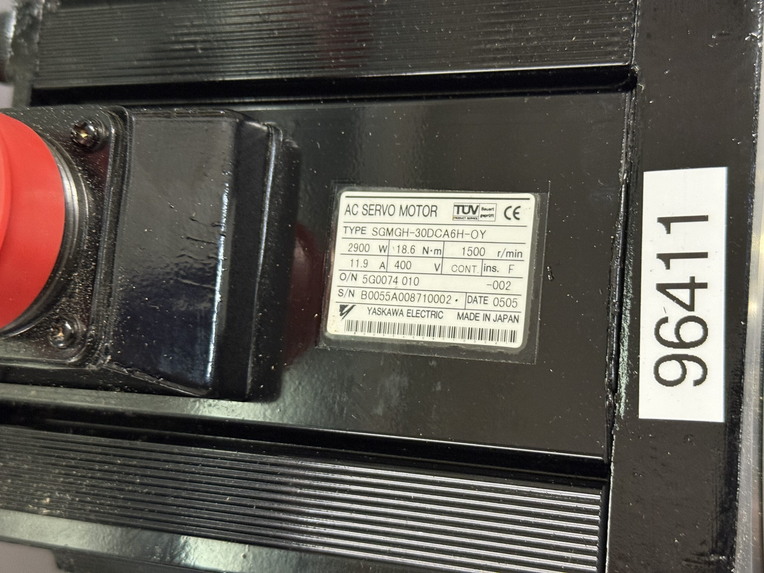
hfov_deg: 39.7
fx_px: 1059
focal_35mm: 48
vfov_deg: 30.3
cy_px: 286
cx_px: 382
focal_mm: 6.76
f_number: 1.78
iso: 320
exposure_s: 1/33
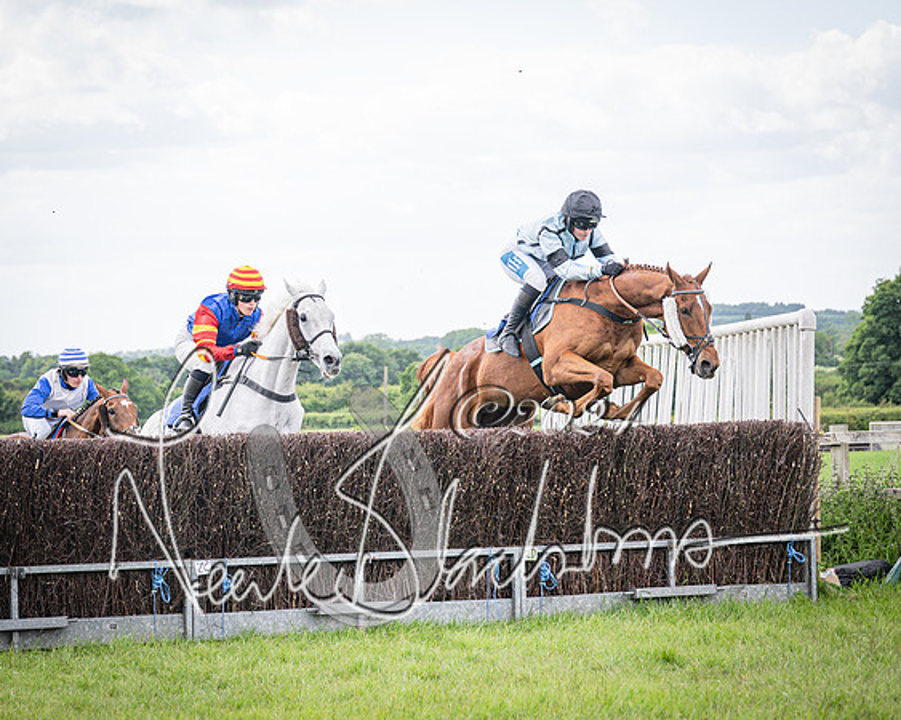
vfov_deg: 11.9
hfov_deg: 14.8
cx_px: 168
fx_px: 3453
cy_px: 339
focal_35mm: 130
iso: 400
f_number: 4
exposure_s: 1/1600
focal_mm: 70
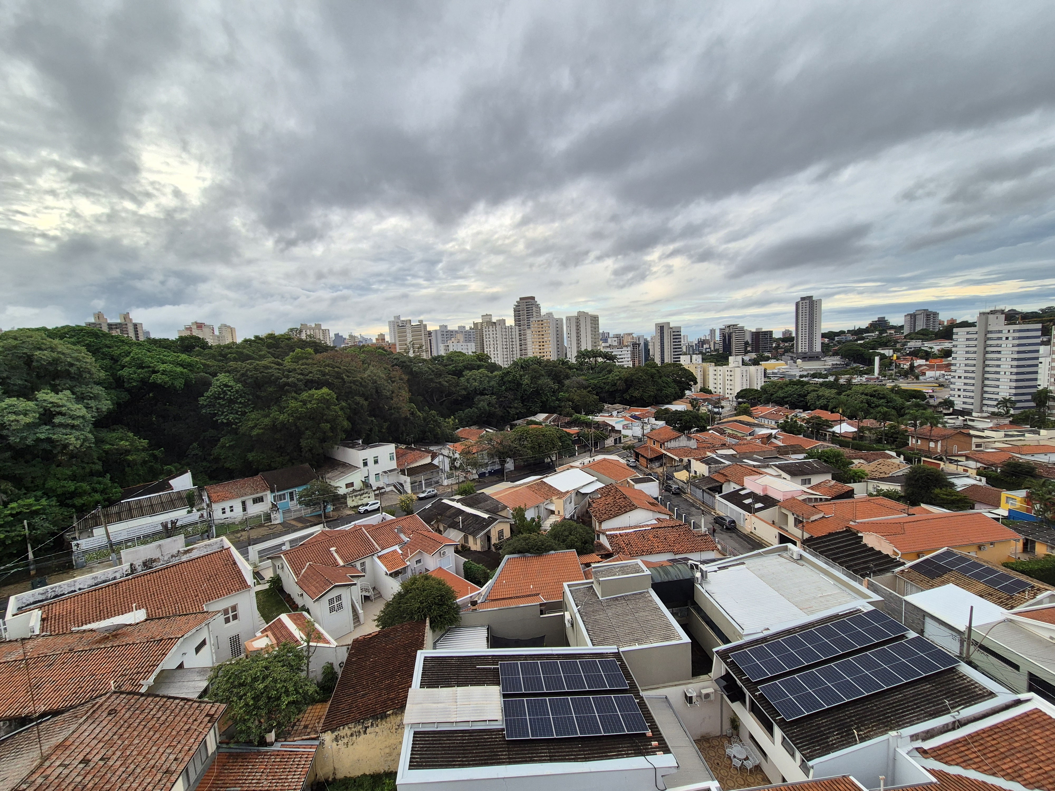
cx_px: 528
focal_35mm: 13
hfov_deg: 106.2
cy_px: 396
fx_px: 396
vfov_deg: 89.9
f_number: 2.2
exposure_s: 1/343
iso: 50
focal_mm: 2.2
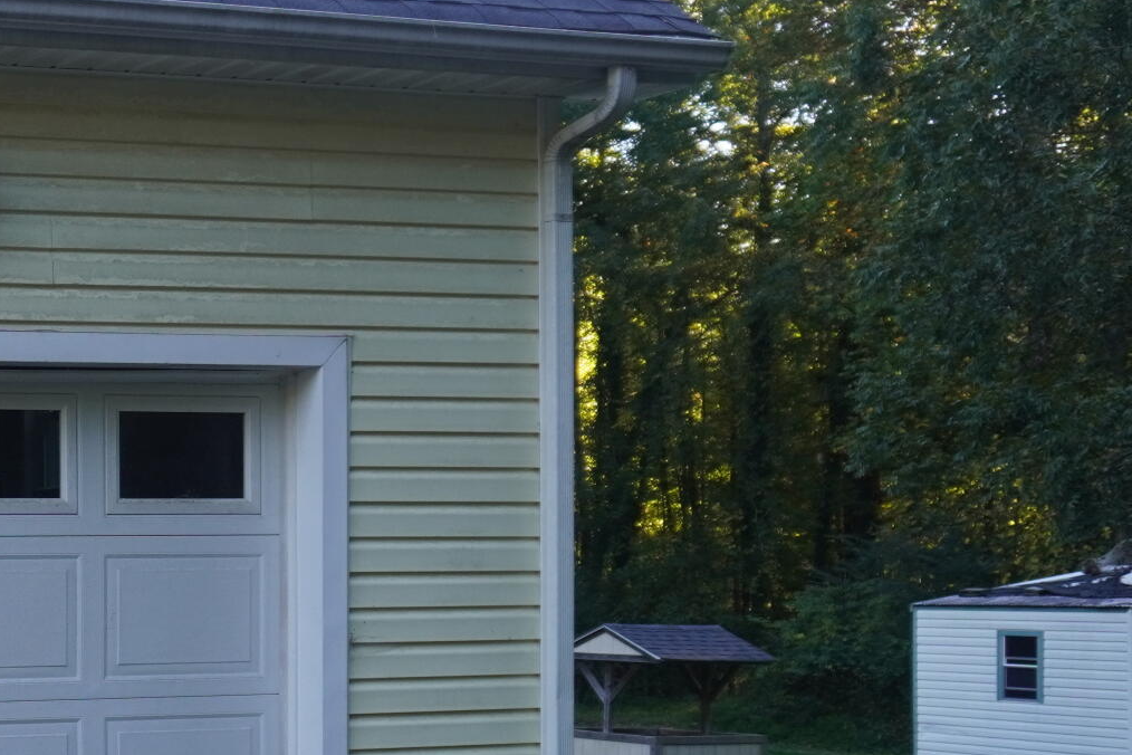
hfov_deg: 24.6
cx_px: -355
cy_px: 596
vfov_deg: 19.0
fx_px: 2232
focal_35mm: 71
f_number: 4
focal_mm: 16
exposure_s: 1/160
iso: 200
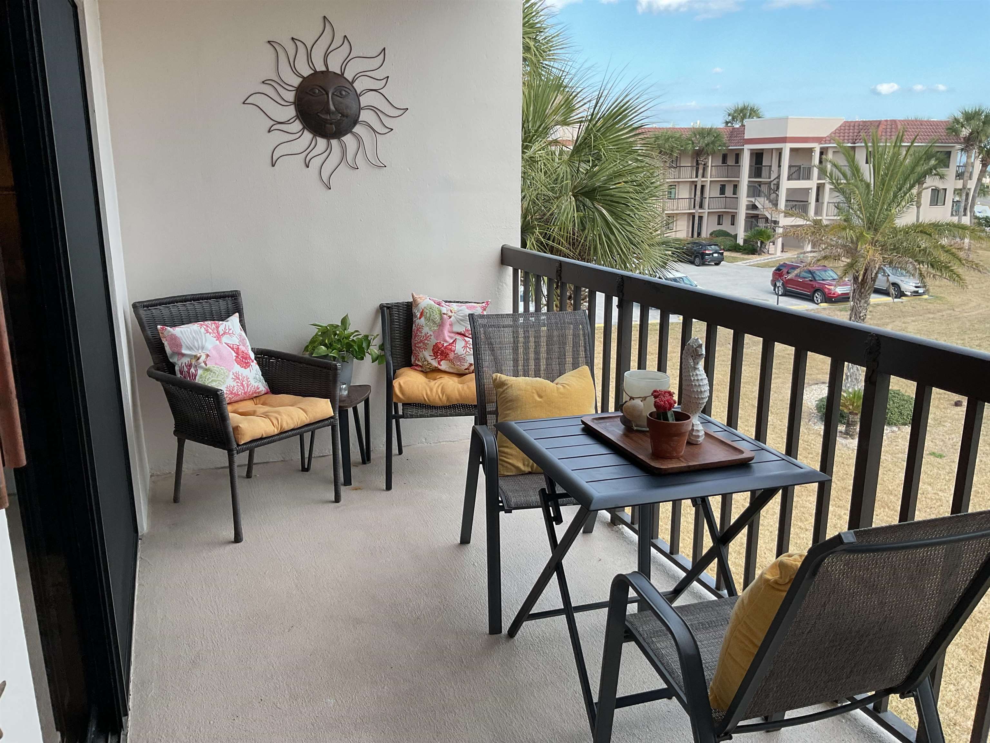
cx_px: 495
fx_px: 829
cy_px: 372
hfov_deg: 61.7
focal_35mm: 29
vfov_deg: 48.2
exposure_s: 1/331
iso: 16
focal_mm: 3
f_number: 1.8
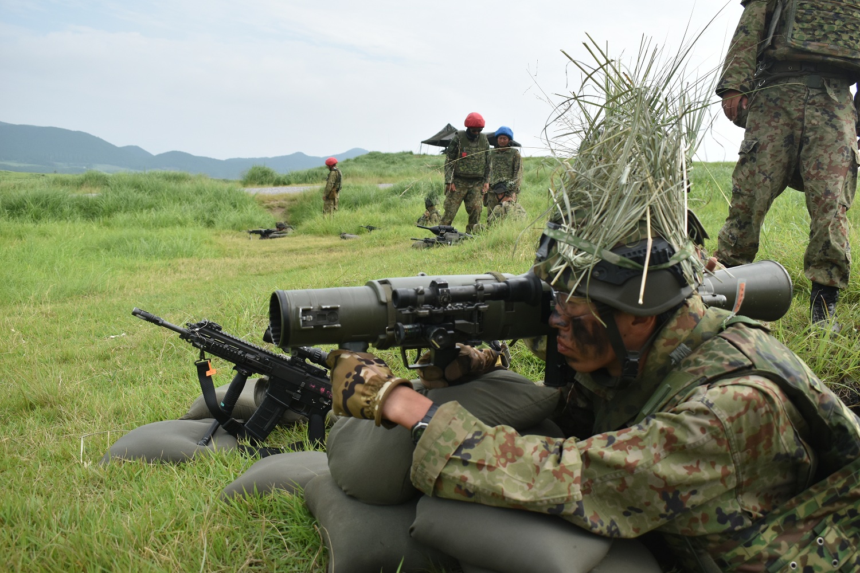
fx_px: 824
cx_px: 430
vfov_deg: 38.4
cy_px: 286
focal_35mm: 34
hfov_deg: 55.1
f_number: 5.6
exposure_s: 1/1600
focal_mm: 23
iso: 400
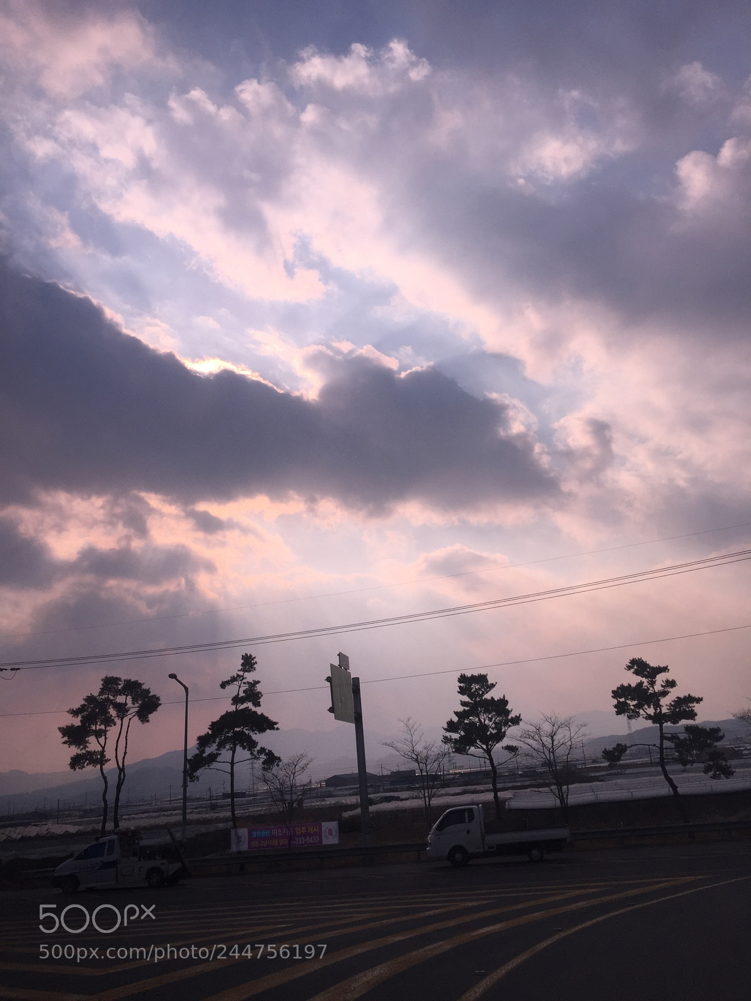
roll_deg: +1.7
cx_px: 376
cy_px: 500
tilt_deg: +12.2
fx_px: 839
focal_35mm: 29
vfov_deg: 61.7
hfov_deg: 48.2
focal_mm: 4.15
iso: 32
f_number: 2.2
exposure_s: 1/775
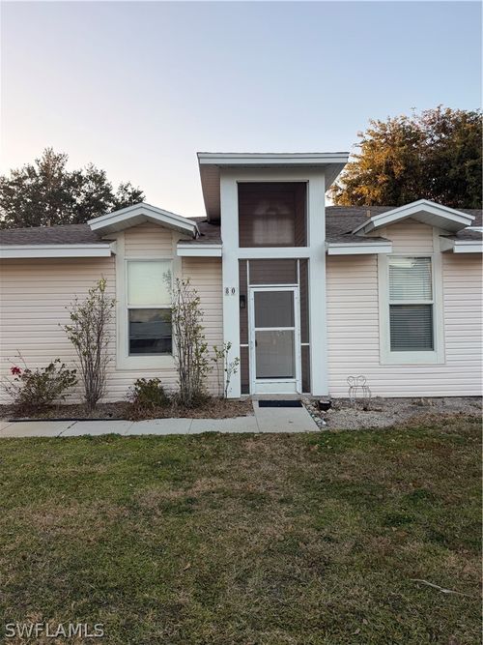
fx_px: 447
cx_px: 242
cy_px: 322
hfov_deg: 56.8
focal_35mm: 24
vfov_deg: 71.6
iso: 80
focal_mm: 6.76
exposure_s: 1/488
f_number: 1.78
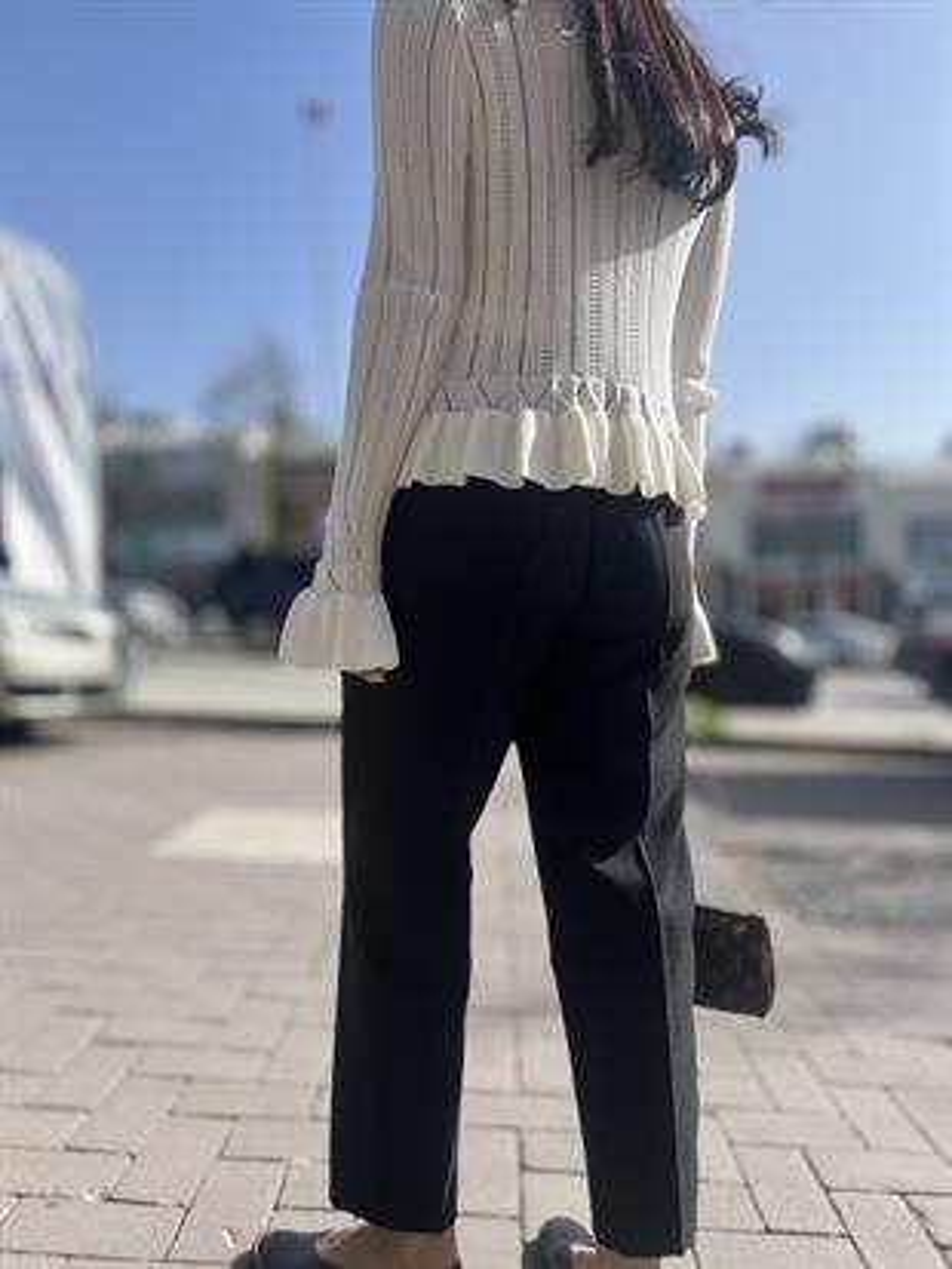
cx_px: 476
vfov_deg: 67.3
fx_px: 953
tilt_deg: +0.2
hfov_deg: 53.1
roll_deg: +1.3
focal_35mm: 26
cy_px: 634
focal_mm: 5.7
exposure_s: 1/3460
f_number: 1.5
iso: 50
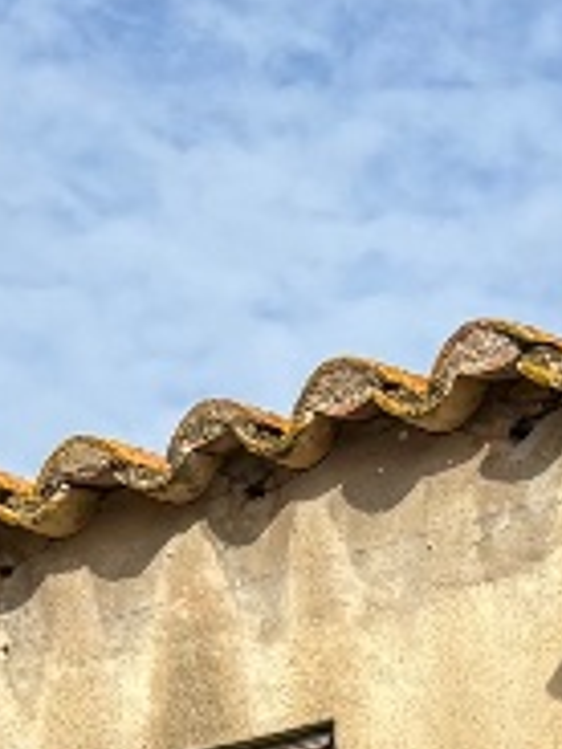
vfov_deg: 9.9
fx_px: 3680
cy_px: 1946
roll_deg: +0.3
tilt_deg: +0.1
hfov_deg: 8.4
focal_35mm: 170
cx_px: 1071
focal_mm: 5.96
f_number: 1.6
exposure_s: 1/3279
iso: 50
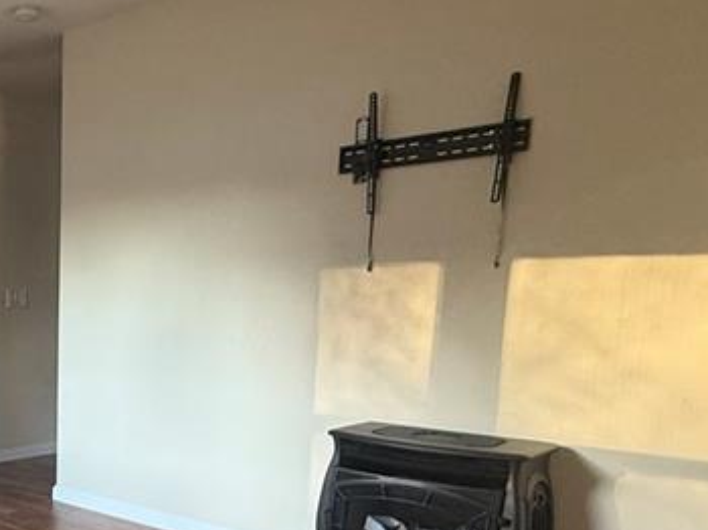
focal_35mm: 41
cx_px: 16
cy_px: 447
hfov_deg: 40.6
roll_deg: -0.3
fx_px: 838
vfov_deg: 33.7
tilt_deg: -9.9
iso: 320
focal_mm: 2.22
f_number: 2.2
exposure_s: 1/99
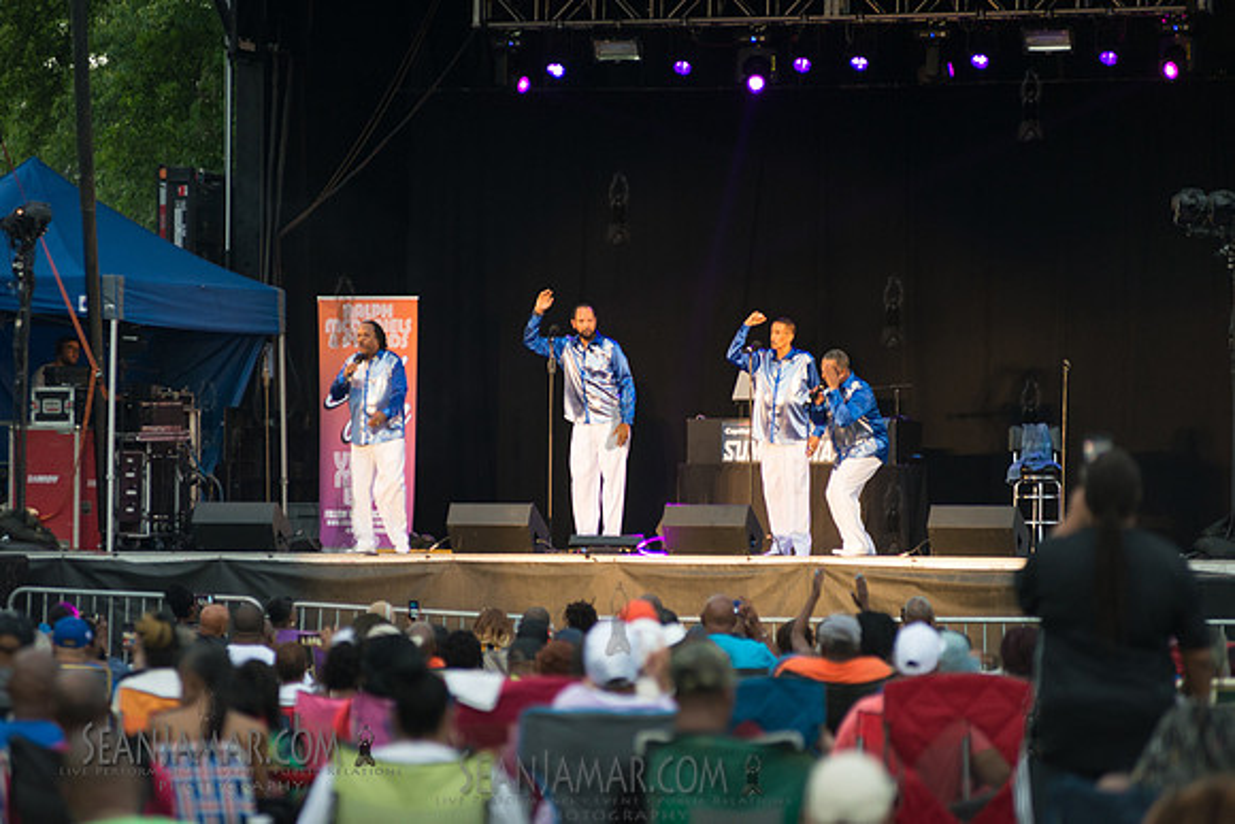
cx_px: 618
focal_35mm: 200
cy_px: 412
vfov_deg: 6.9
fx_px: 6862
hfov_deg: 10.3
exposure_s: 1/250
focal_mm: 200
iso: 1250
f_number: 3.5
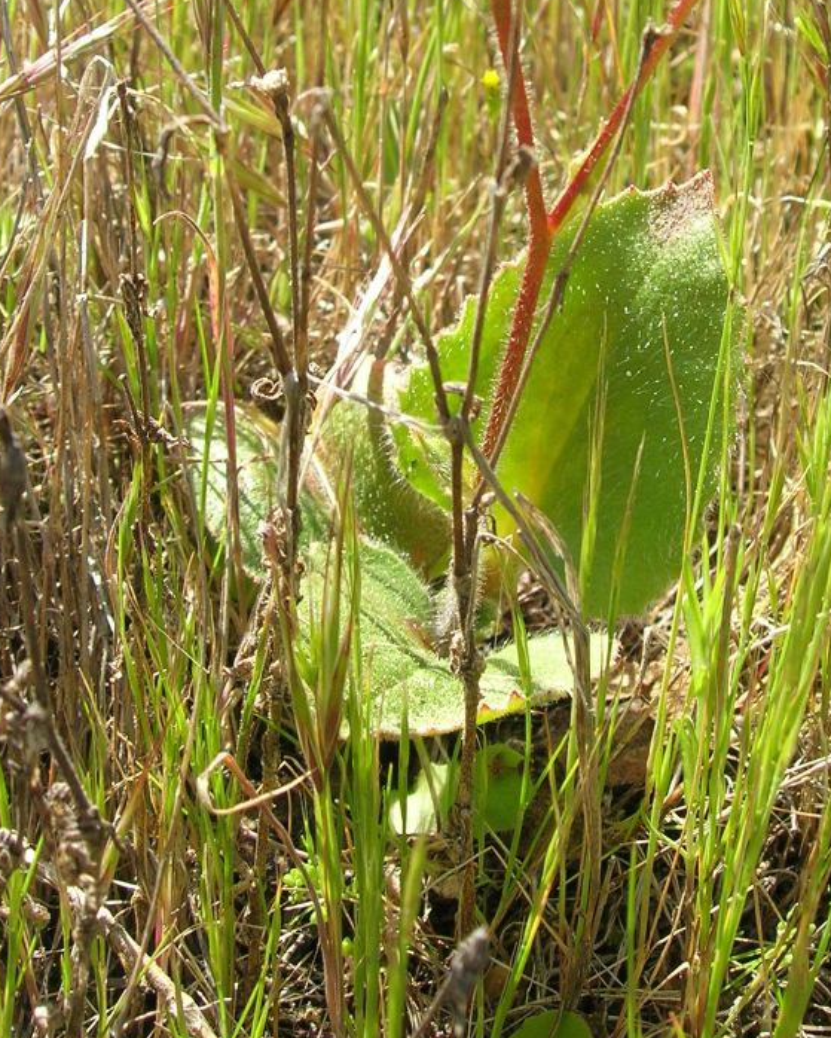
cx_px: 501
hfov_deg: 22.5
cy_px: 244
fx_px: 2089
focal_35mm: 68
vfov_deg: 27.5
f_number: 4.8
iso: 64
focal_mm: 7.8
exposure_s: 1/227
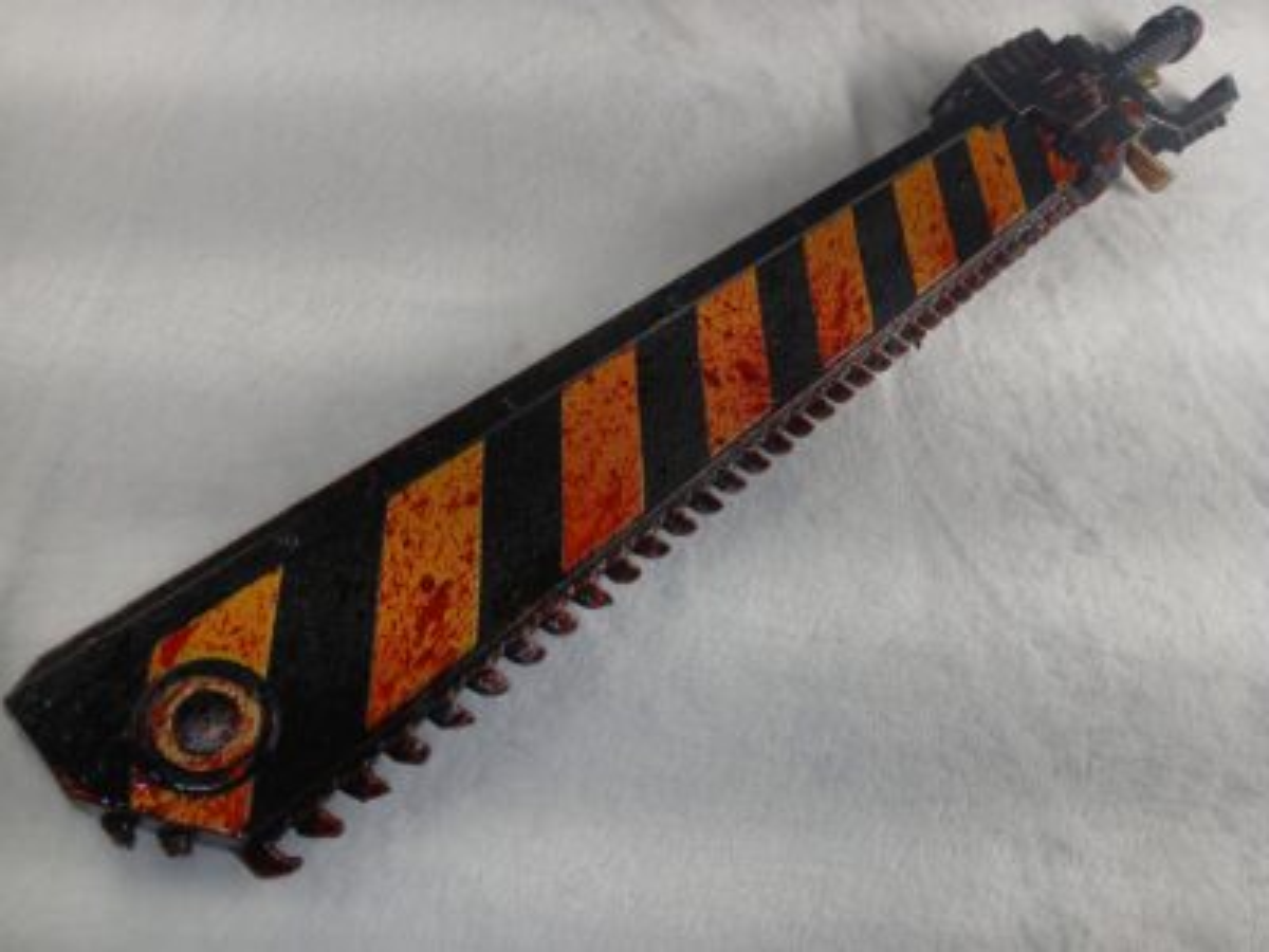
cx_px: 634
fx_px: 953
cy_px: 476
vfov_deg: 53.1
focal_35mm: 26
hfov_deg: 67.3
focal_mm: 3.98
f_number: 1.8
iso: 32
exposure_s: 1/100
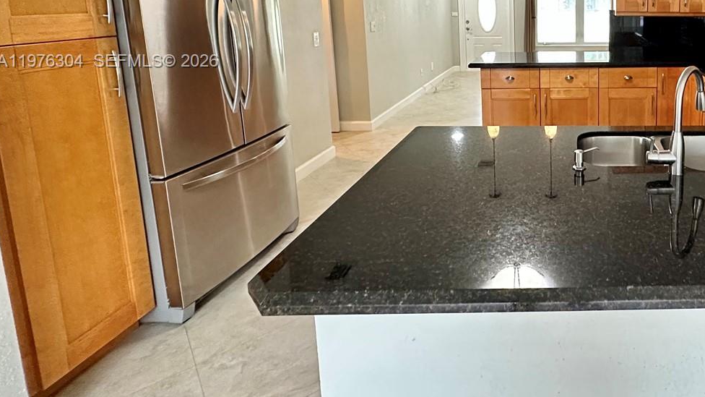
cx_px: 571
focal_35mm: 25
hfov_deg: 66.7
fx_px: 467
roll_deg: +0.0
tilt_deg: -7.1
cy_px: 62
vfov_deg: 43.2
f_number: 2.2
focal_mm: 2.22
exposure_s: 1/60
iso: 640
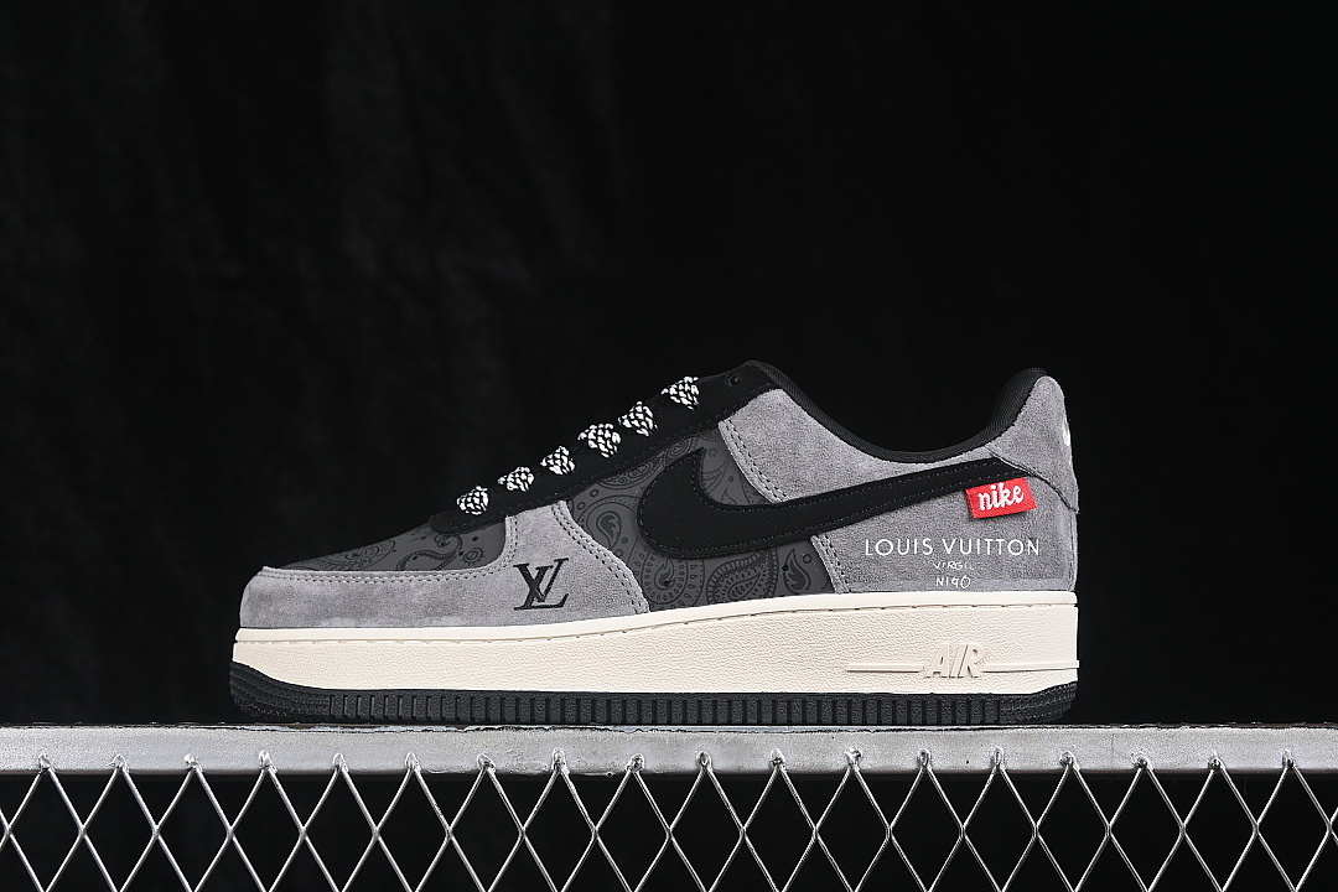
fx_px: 2787
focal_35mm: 75
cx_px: 669
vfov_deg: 18.2
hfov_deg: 27.0
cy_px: 446
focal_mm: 50
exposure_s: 1/60
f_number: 7.1
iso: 160
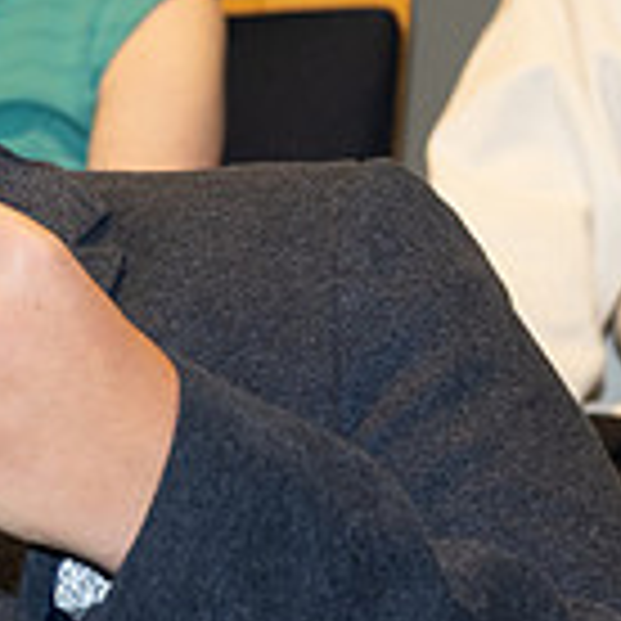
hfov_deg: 7.1
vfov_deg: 7.3
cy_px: 101
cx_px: -482
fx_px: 4871
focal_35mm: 240
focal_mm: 67
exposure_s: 1/125
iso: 1000
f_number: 5
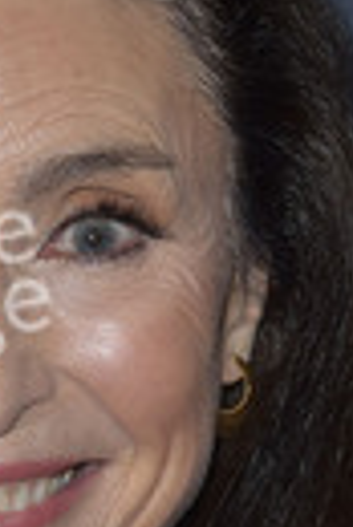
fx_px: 5486
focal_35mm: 374
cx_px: -39
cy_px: 511
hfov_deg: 3.7
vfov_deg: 5.5
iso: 250
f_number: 6.3
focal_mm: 122
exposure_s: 1/250
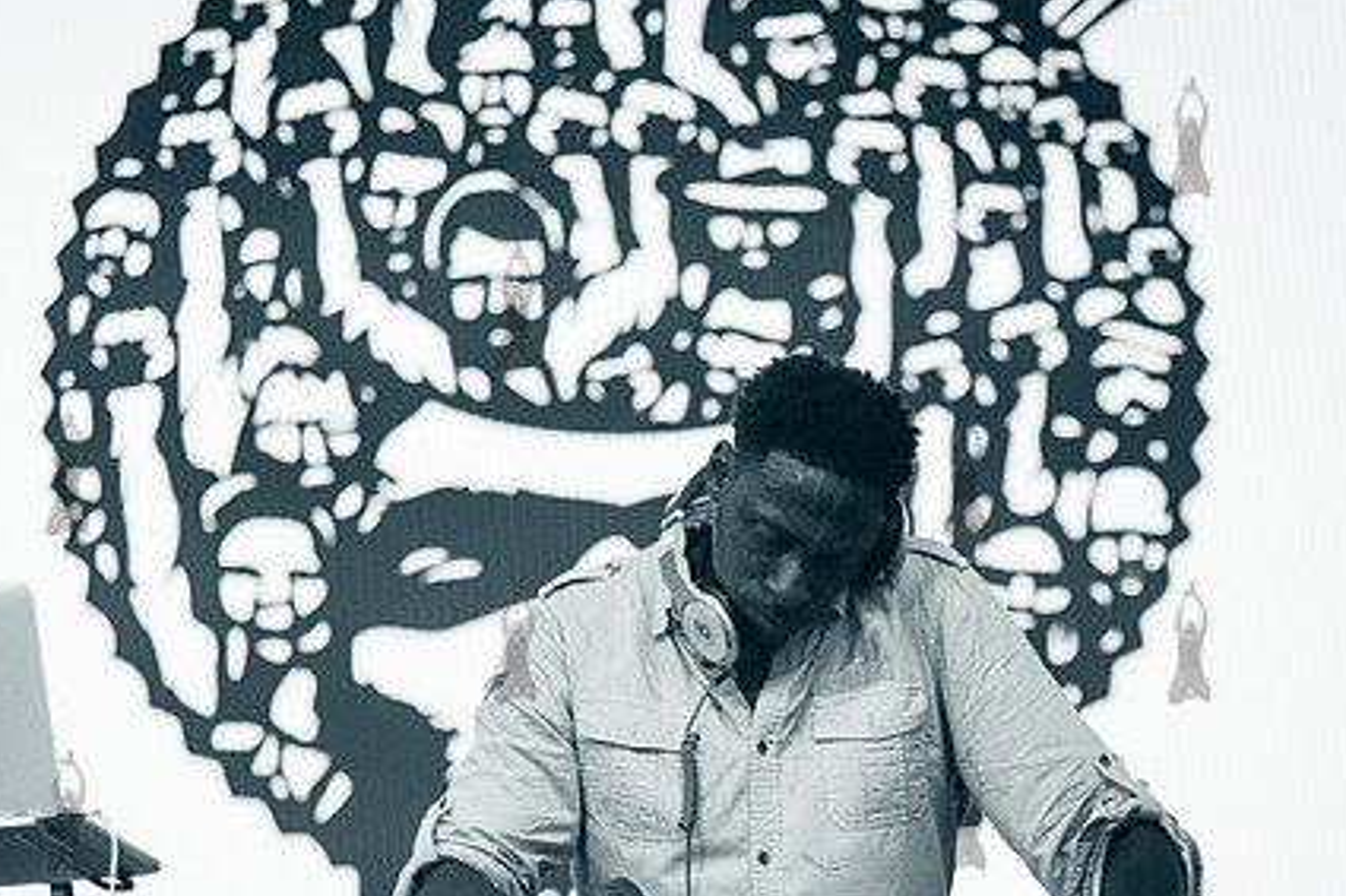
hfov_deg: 10.8
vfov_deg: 7.2
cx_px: 811
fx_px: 7101
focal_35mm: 190
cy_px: 687
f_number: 2.8
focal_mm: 105
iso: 1250
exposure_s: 1/1600
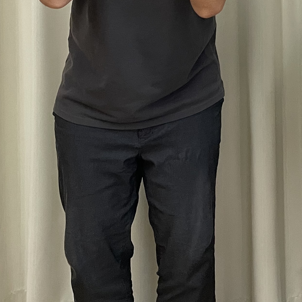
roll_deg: +1.0
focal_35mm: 74
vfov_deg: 21.7
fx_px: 730
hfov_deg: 20.8
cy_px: -59
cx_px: 418
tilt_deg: -1.0
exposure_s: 1/85
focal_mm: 4.2
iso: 125
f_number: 1.6
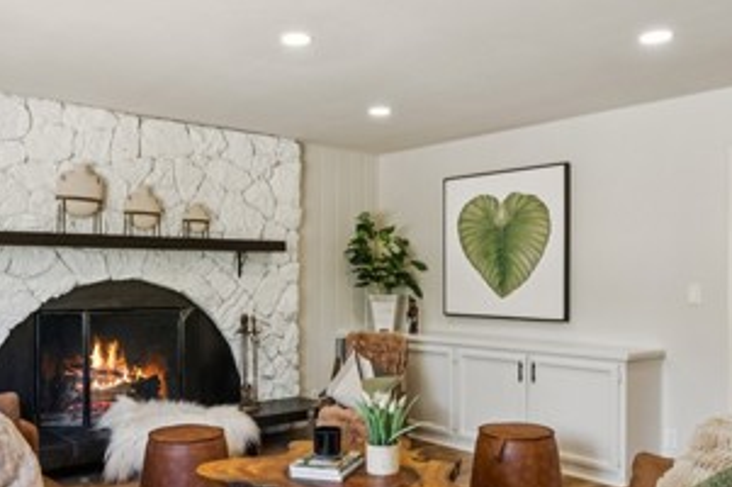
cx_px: 345
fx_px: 699
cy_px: 282
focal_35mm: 34
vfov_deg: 38.3
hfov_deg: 55.2
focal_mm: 16.2
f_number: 13
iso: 100
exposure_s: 1
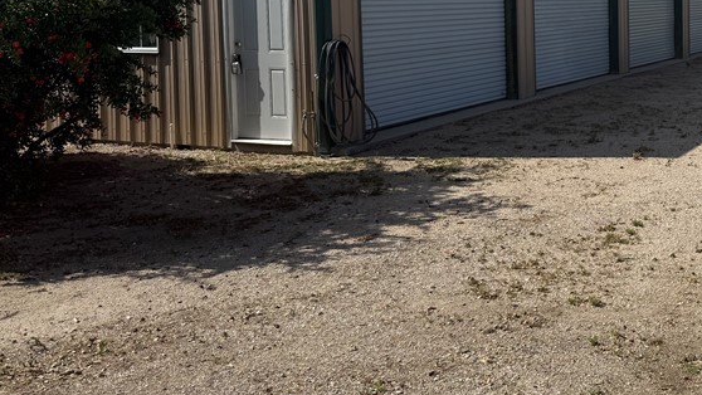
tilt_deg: -4.1
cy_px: 48
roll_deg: +1.0
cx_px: 614
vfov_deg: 24.3
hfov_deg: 40.1
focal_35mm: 48
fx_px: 894
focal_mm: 6.76
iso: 80
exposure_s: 1/6711
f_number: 1.78
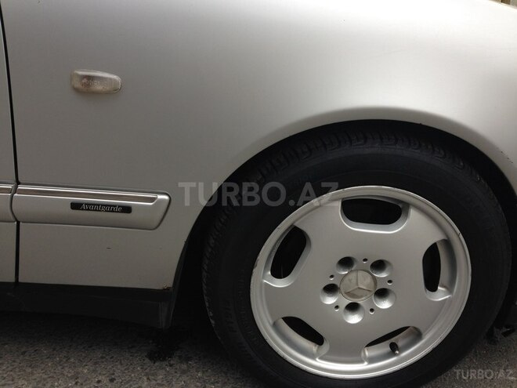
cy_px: 194
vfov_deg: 42.9
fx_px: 493
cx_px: 258
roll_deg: -2.5
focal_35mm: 33
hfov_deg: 55.4
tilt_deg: -22.5
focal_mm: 4.12
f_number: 2.4
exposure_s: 1/177
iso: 50
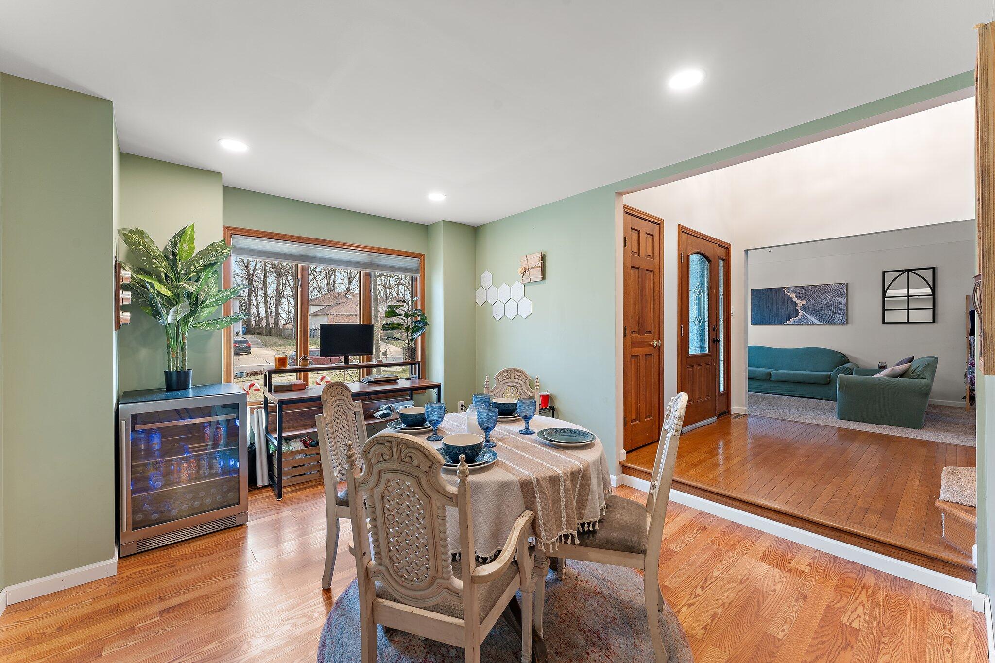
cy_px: 332
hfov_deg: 104.3
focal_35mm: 14
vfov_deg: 81.2
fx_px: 387
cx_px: 498
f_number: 9
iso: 200
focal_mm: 14
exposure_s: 1.3
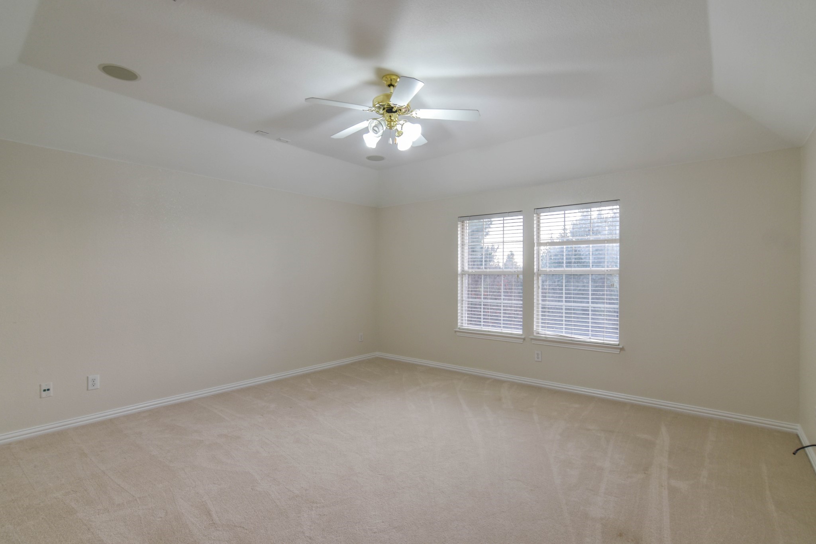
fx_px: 374
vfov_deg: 72.0
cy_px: 272
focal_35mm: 16
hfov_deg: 95.0
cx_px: 408
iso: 200
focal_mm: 11
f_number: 6.3
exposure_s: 1/20
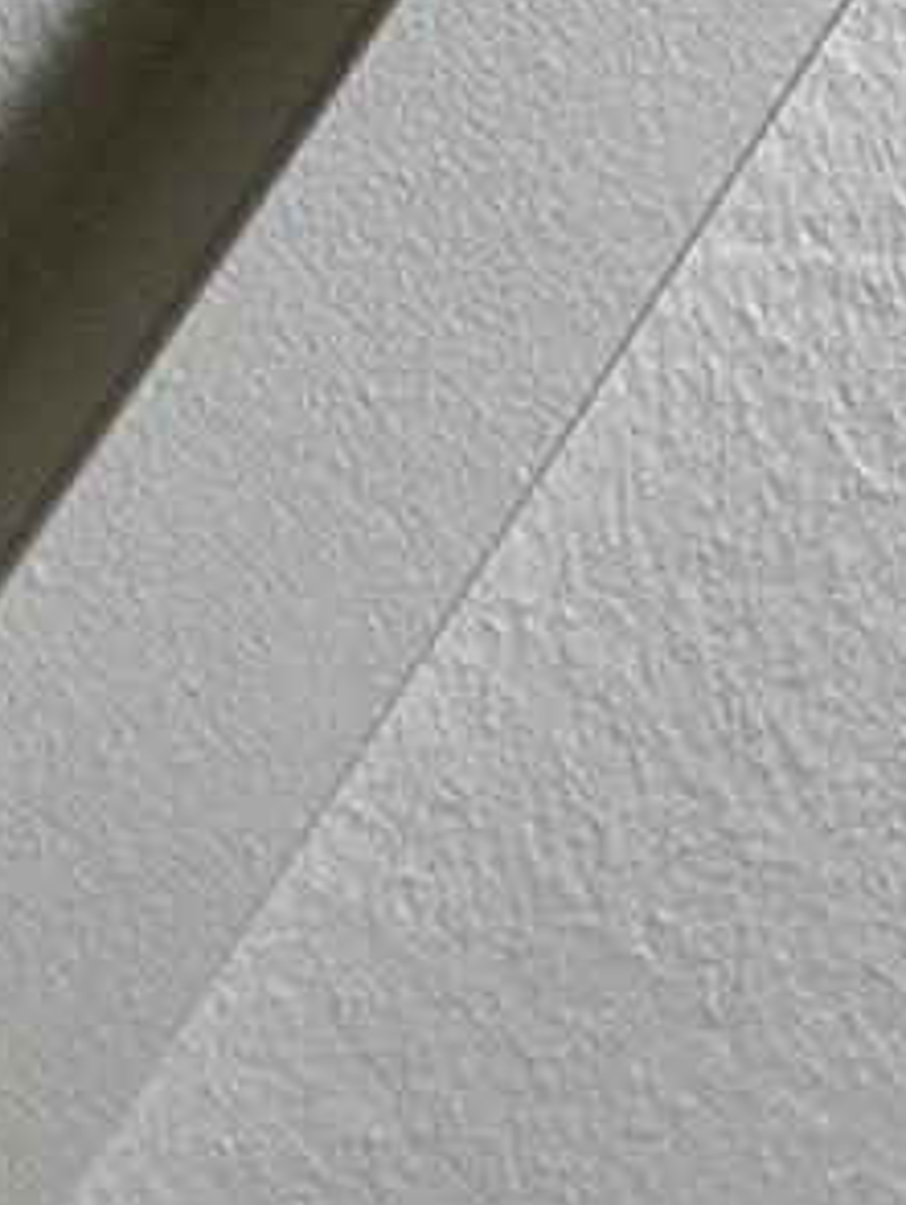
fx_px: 11639
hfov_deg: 4.4
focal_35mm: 334
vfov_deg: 5.7
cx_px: 2206
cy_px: 2797
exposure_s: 1/154
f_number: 1.78
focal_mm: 6.76
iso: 50
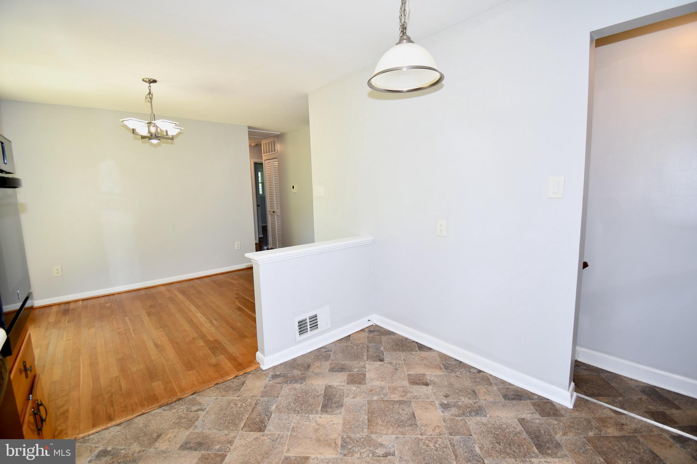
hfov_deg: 100.4
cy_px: 232
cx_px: 348
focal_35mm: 15
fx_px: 290
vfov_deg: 77.3
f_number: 4.5
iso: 250
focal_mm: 10
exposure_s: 1/60
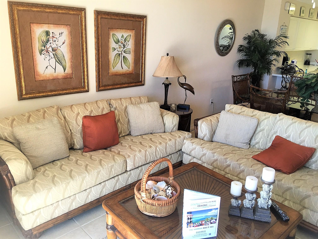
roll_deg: -1.8
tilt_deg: -16.7
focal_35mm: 29
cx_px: 159
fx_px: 266
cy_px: 120
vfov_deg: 48.2
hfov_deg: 61.7
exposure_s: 1/15
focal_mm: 4.15
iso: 25
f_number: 2.2
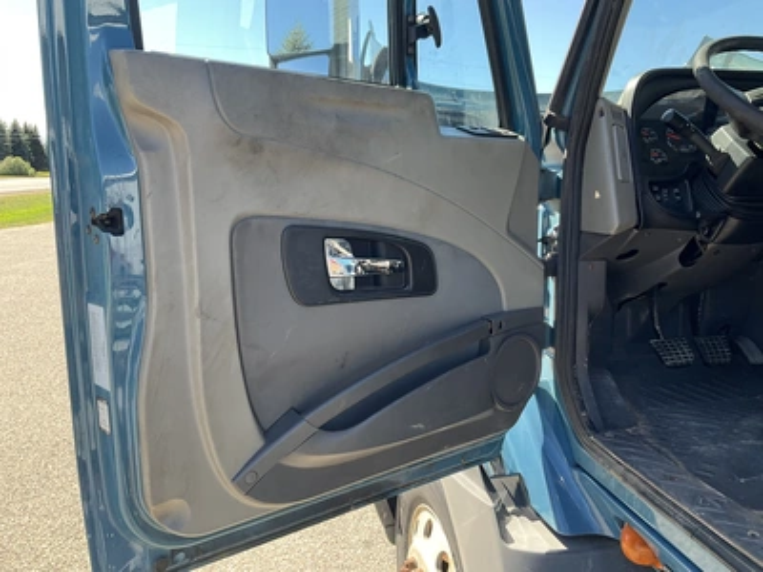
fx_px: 639
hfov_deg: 61.7
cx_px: 382
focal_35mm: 29
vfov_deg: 48.2
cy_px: 286
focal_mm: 3
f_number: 1.8
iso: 20
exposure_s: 1/175
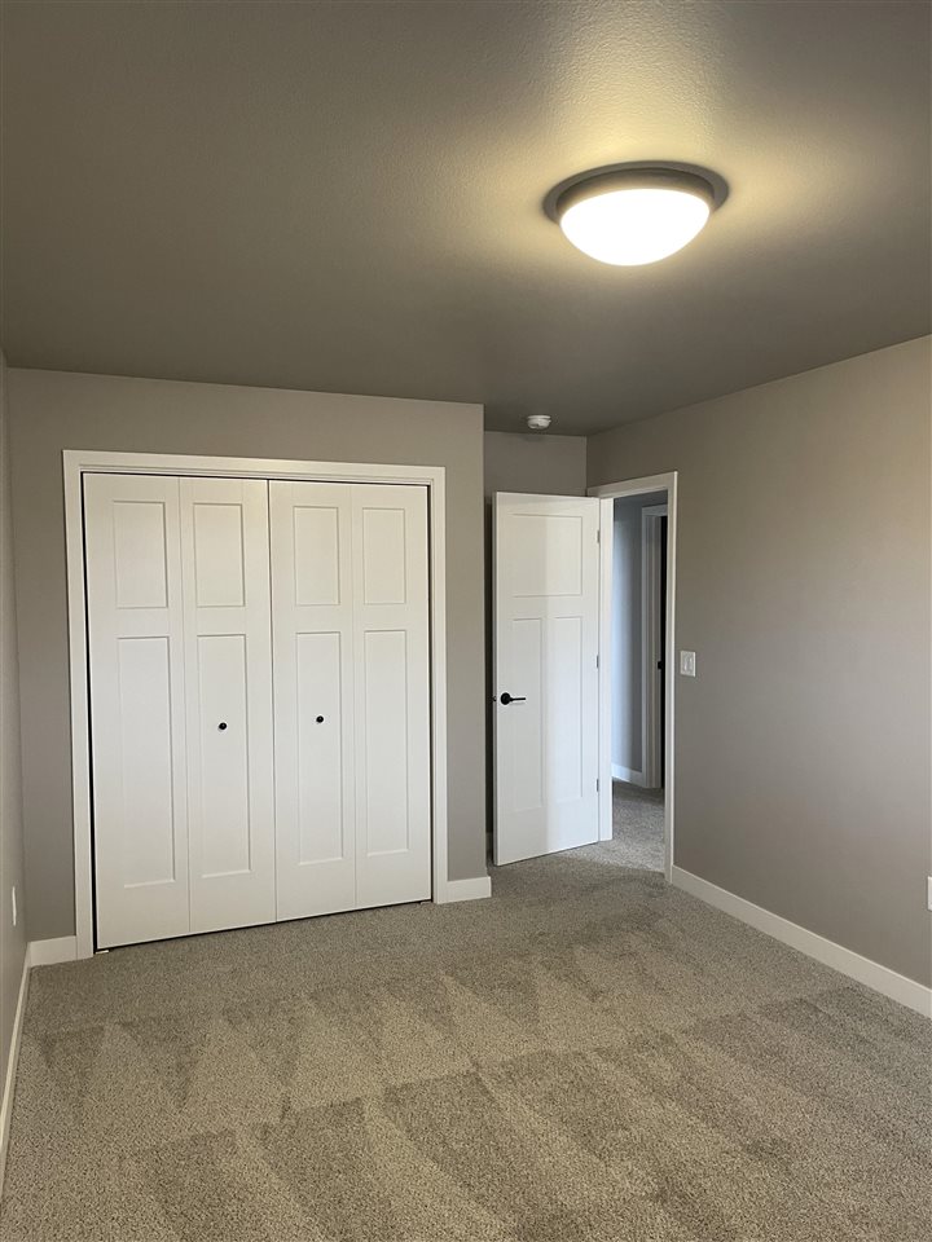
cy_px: 621
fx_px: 933
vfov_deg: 67.3
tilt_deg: -2.5
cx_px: 466
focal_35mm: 26
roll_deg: +0.8
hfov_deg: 53.1
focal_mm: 4.2
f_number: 1.6
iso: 200
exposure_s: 1/60
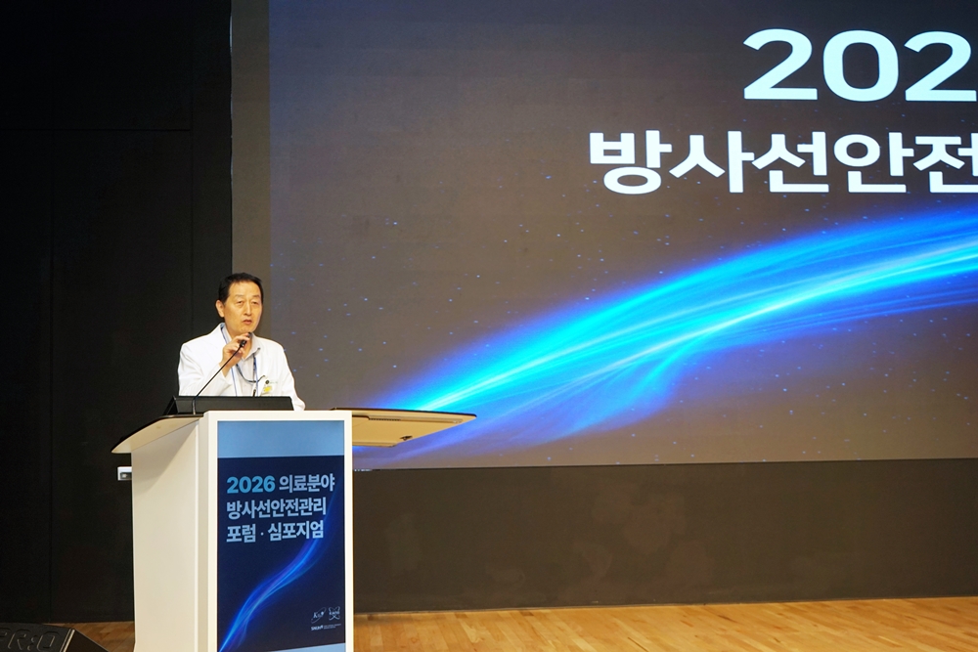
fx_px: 1331
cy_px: 326
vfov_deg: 27.5
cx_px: 489
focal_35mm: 49
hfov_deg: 40.3
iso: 400
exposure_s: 1/100
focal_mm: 49
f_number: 7.1
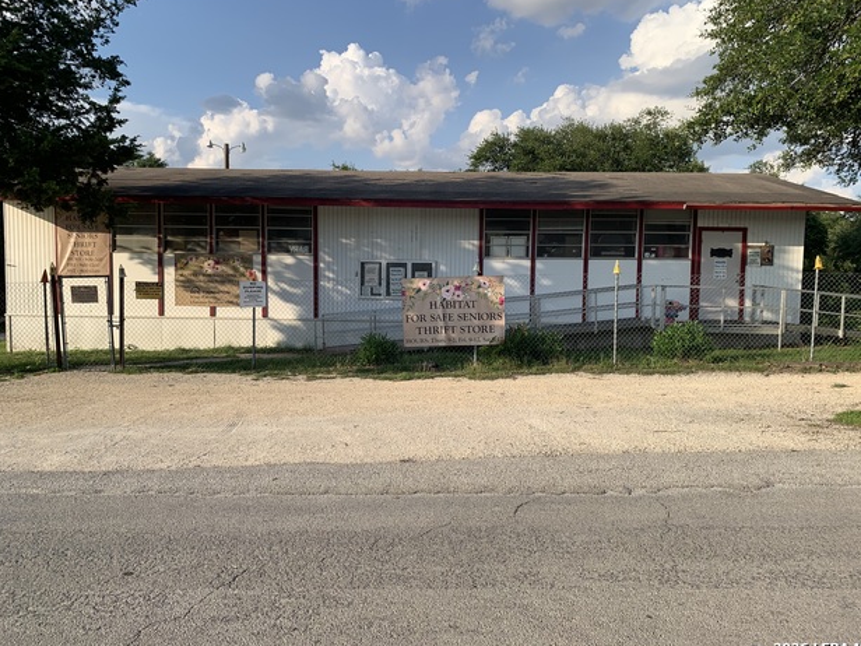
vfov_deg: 51.4
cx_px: 437
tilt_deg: -6.9
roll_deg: -1.1
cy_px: 320
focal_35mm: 27
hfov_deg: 65.3
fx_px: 672
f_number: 1.8
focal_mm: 4.25
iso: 25
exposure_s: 1/1314
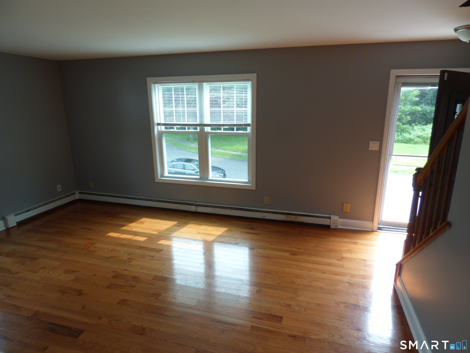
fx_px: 272
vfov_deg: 66.0
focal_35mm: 20
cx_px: 235
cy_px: 176
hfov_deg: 81.7
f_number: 2.8
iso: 100
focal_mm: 3.58
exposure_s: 1/60
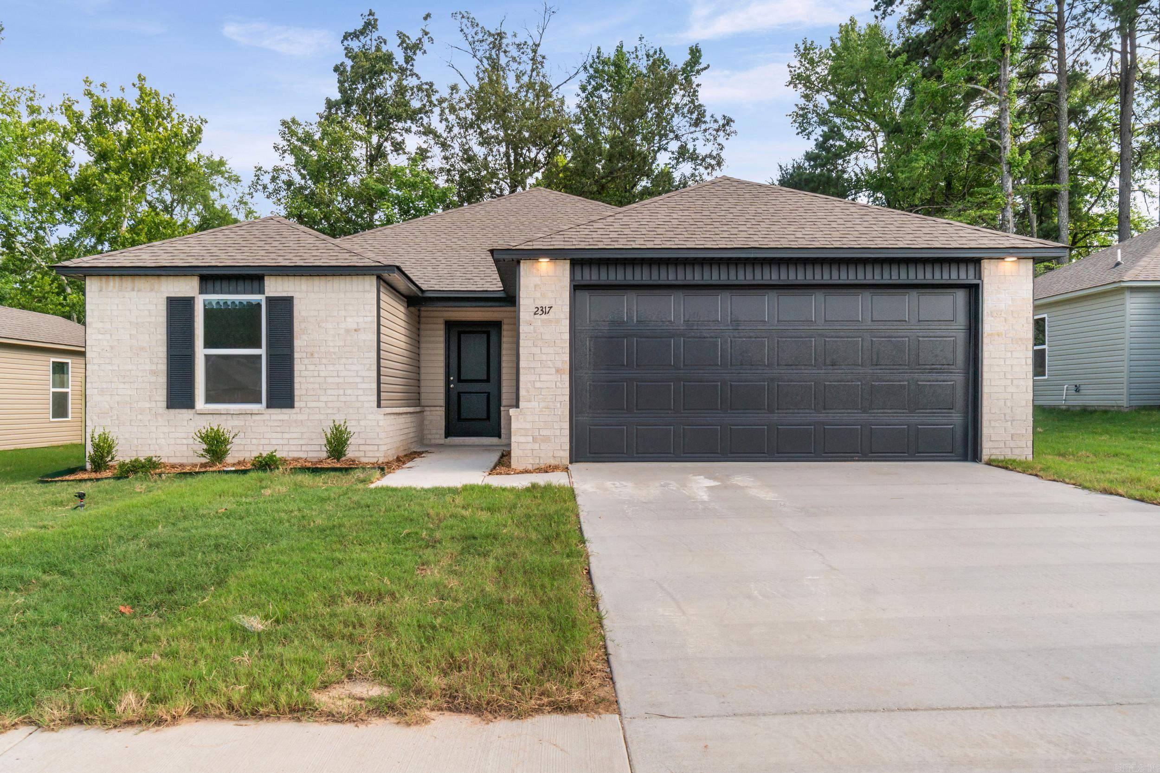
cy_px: 386
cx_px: 580
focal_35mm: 27
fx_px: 870
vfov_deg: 47.9
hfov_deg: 67.4
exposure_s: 1/250
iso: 250
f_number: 9
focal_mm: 18
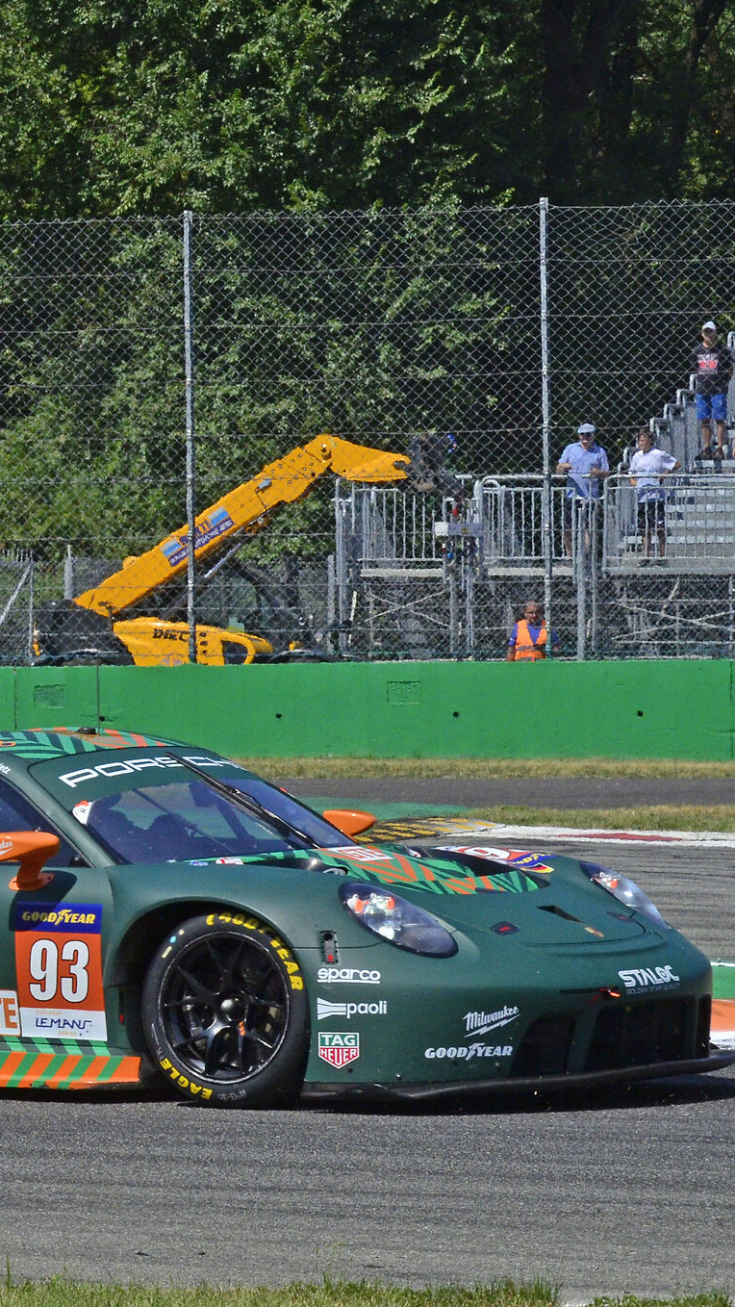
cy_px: 755
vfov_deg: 11.1
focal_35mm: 194
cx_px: -373
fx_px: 6721
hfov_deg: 6.2
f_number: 11
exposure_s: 1/2500
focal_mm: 70
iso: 800
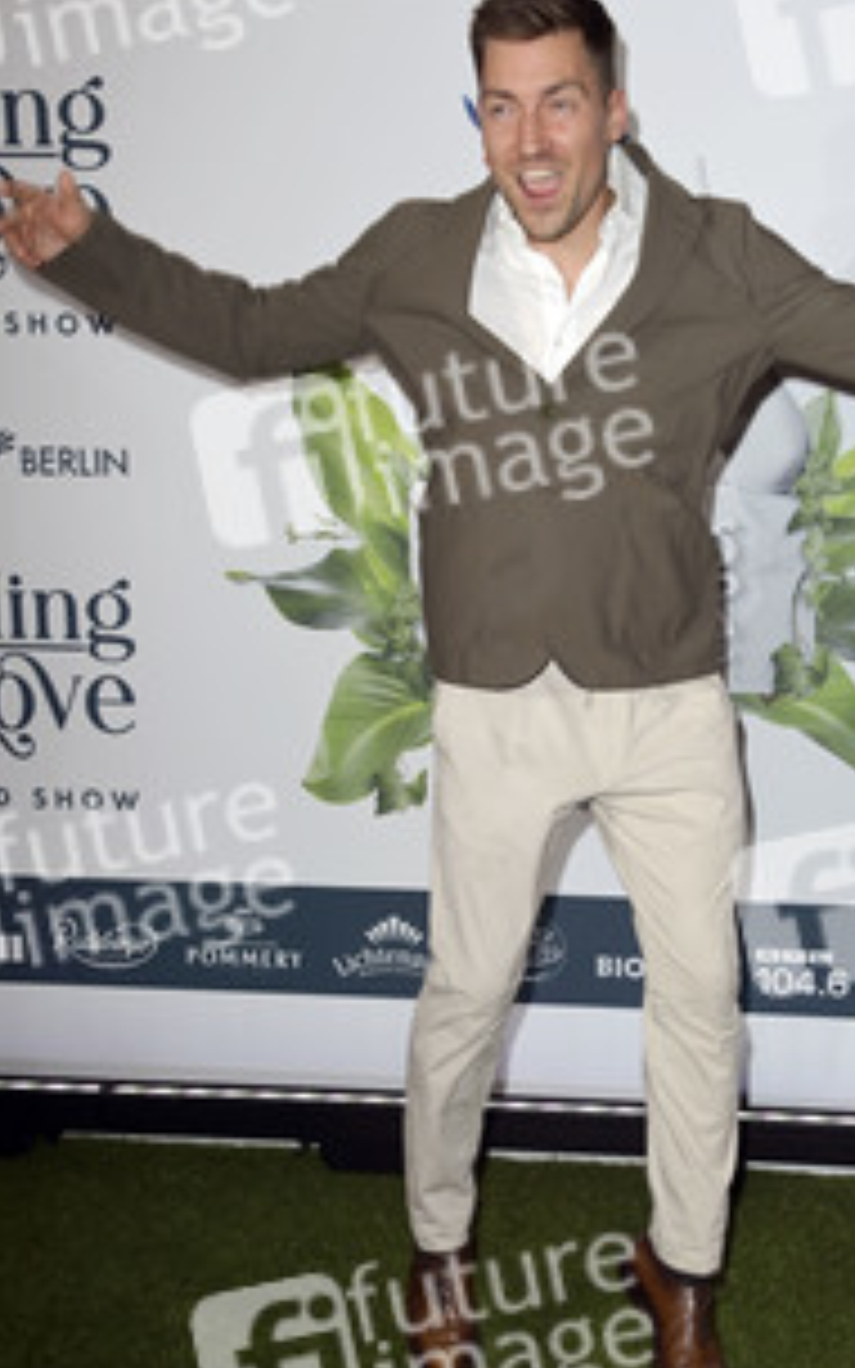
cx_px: 554
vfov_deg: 34.5
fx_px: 2200
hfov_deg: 21.9
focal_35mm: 59
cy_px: 666
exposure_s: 1/250
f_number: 6.3
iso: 640
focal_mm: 44
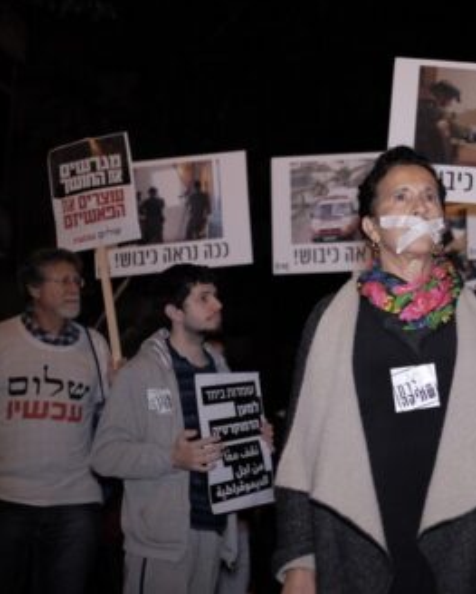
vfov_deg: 37.3
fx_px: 879
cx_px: 420
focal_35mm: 50
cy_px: 294
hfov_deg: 29.2
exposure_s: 1/320
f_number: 1.4
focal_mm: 23
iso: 1250
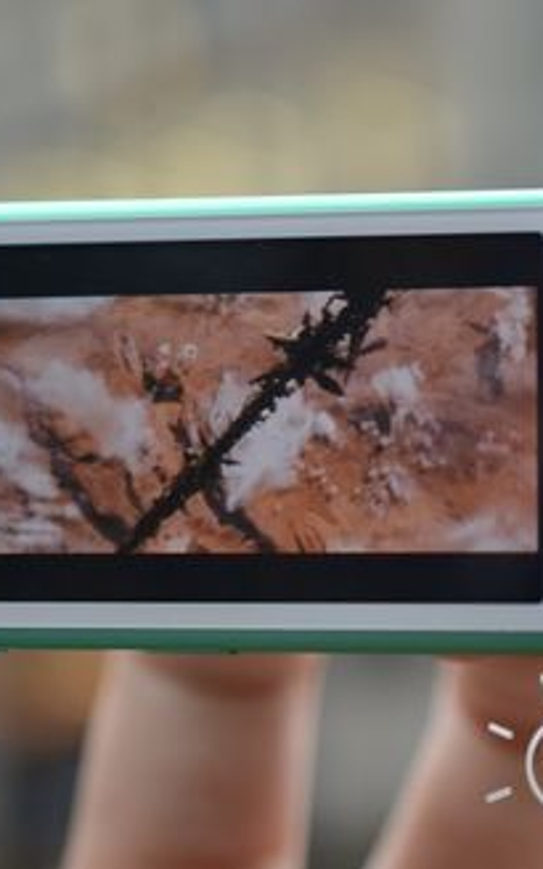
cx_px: 246
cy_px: 436
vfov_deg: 22.3
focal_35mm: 93
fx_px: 2202
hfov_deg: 14.1
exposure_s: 1/50
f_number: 3.2
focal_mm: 40
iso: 125
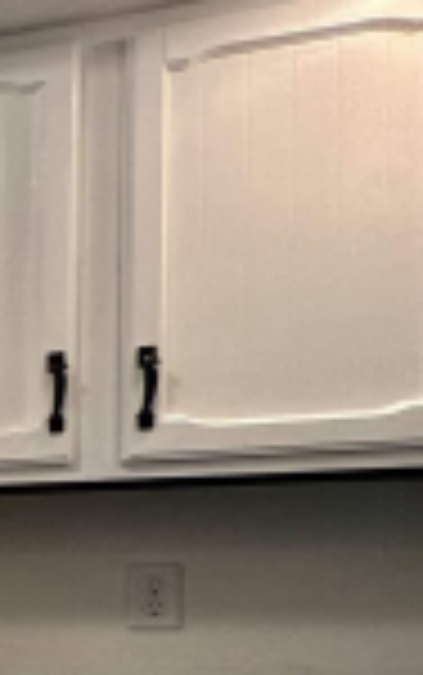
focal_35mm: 66
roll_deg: +0.1
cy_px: 648
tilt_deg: -1.8
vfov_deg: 29.3
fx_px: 1215
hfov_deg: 9.5
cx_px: -1064
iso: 100
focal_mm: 2.22
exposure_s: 1/120
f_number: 2.2
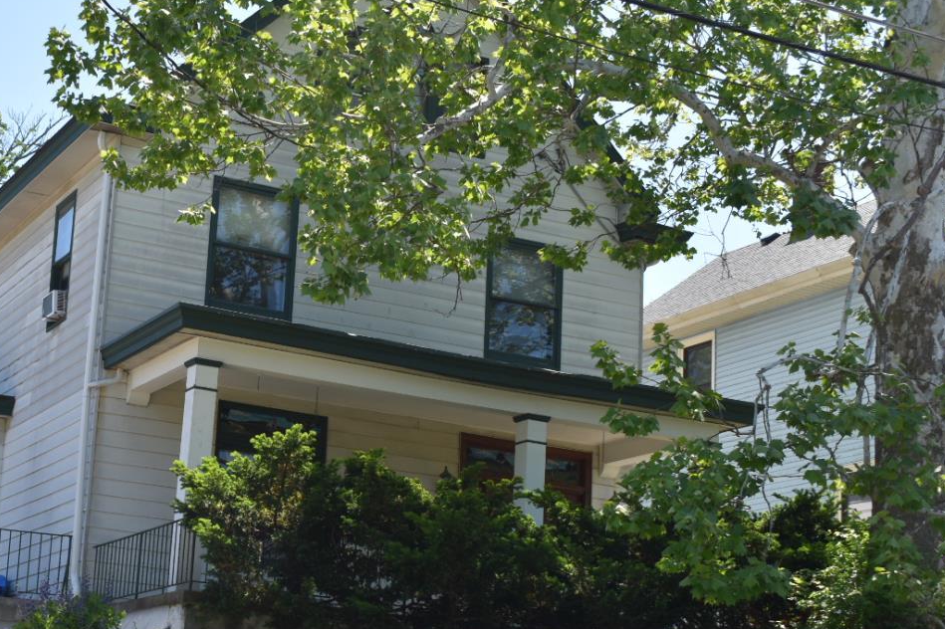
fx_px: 1805
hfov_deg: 29.0
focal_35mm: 69
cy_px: 372
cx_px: 271
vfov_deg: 19.8
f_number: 6.3
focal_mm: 29
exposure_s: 1/200
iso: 100
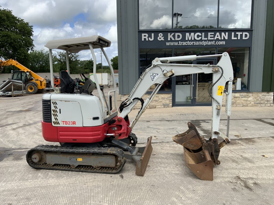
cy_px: 102
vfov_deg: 48.2
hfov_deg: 61.7
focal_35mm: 29
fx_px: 230
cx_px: 137
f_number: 1.8
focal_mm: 3
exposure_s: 1/1195
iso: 16
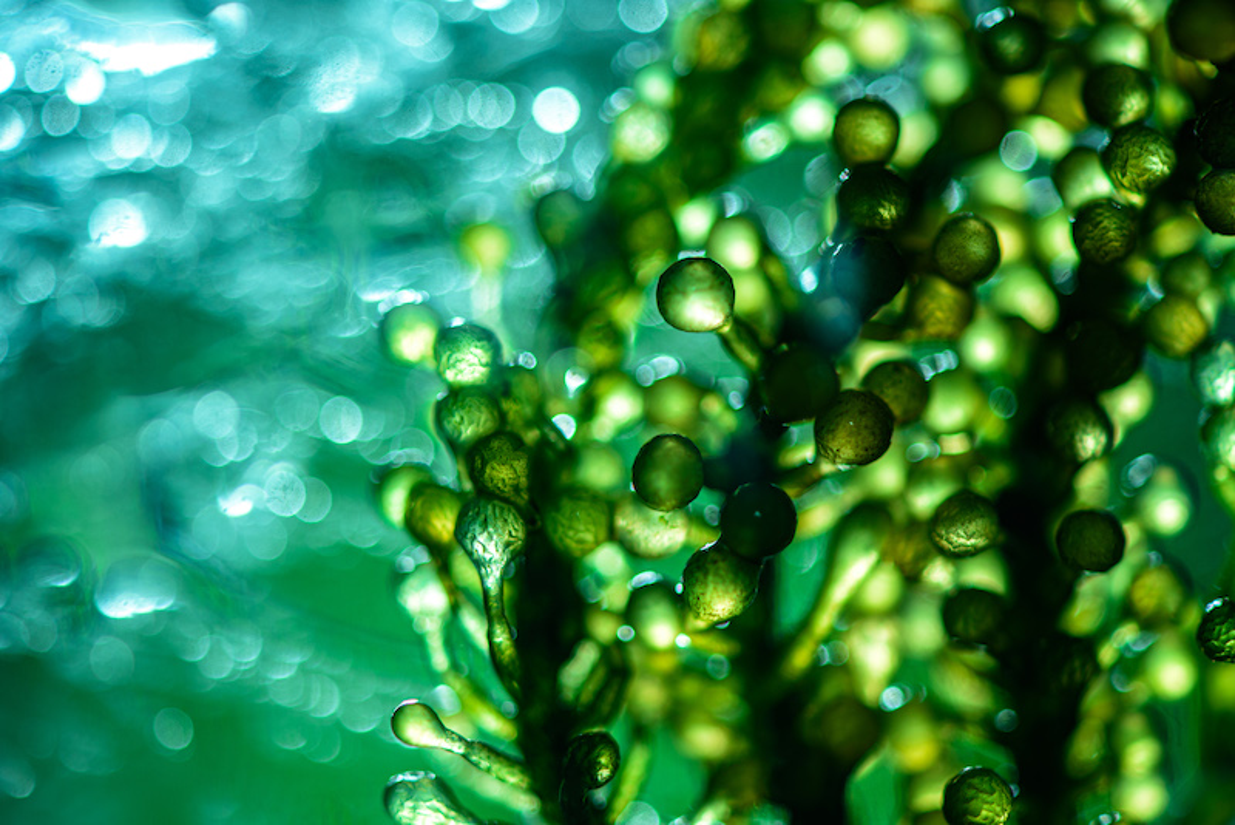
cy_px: 412
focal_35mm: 105
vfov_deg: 13.1
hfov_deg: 19.4
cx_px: 618
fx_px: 3603
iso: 50
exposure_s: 1/100
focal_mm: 105
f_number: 4.8
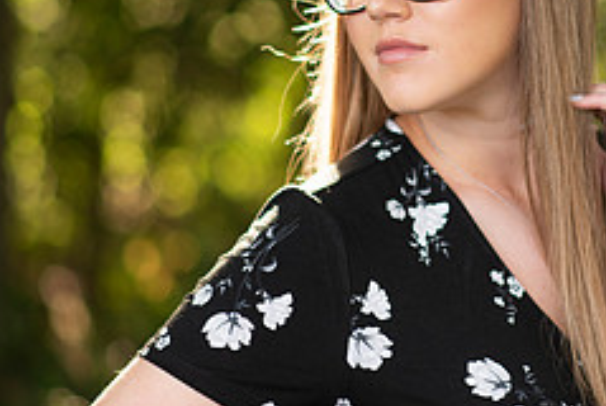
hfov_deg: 10.0
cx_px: 429
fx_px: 3472
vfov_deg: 6.7
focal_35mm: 206
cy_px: 128
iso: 125
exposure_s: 1/250
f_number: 1.8
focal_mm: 85
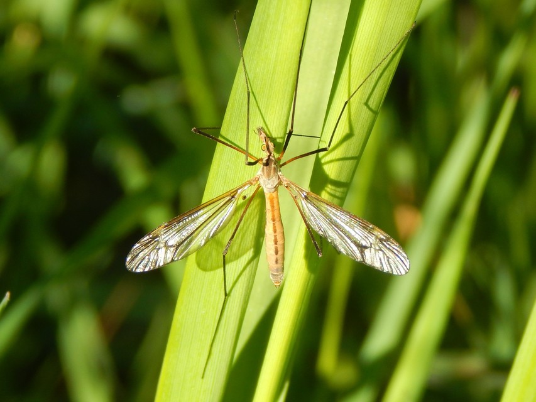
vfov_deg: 8.2
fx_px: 2819
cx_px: 268
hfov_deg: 10.9
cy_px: 201
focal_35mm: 182
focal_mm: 32.8
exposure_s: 1/250
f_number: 5.3
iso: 125
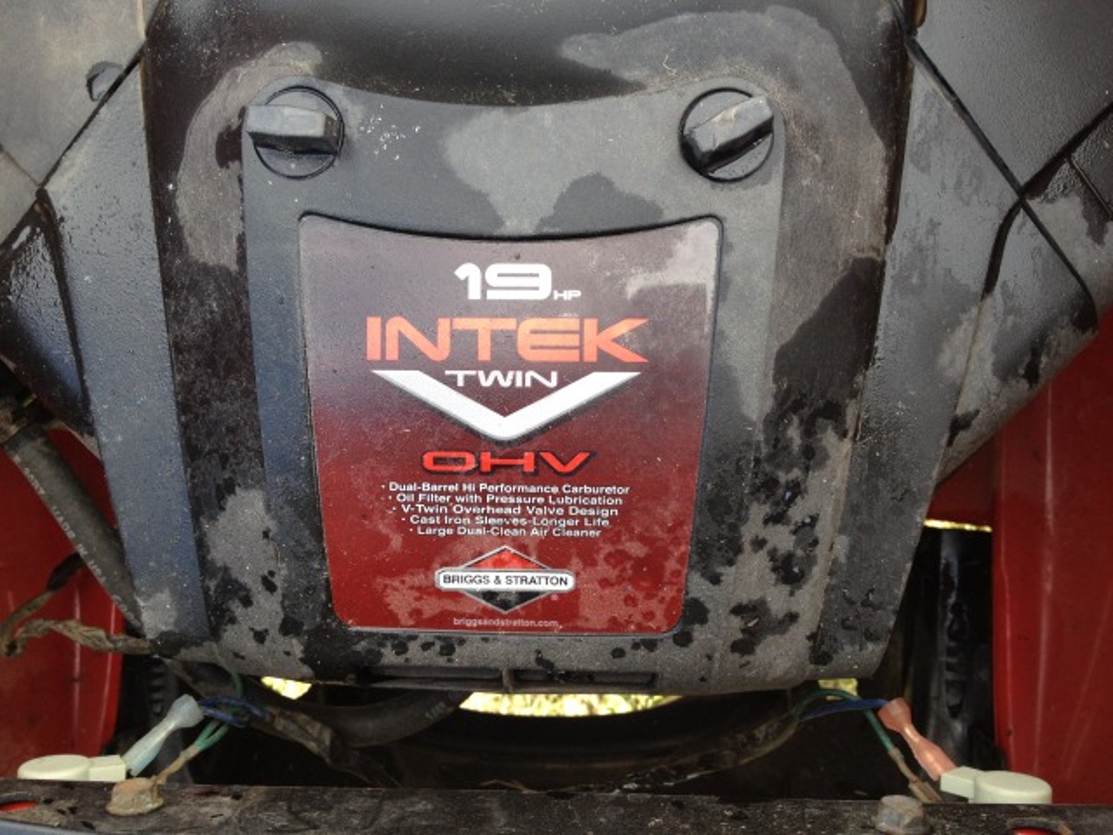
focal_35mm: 35
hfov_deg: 52.6
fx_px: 1125
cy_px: 418
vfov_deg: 40.7
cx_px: 556
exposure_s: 1/144
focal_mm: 4.28
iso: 50
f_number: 2.4
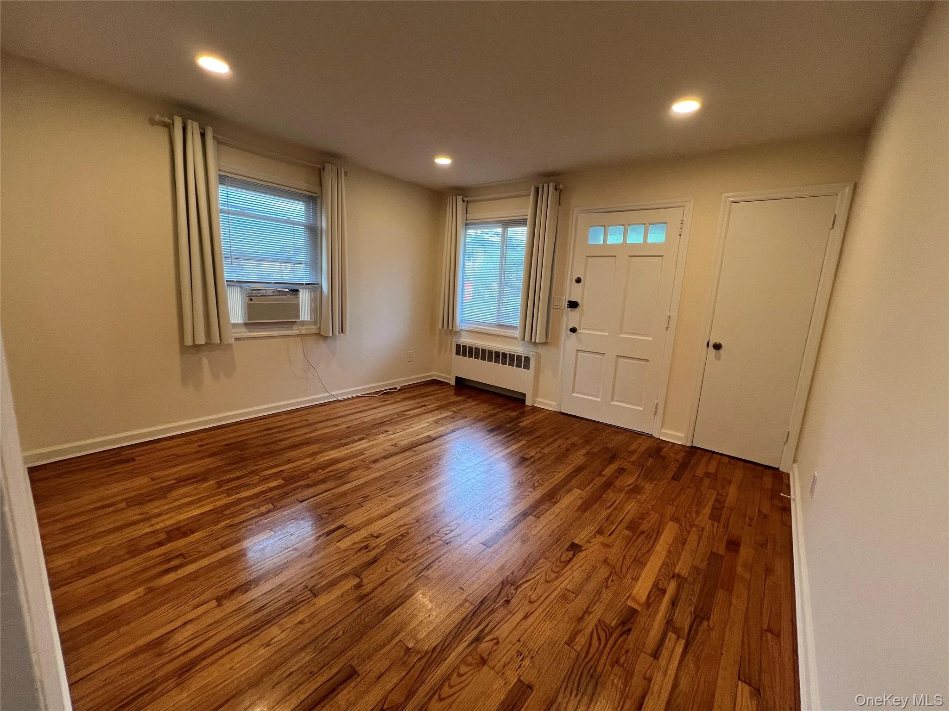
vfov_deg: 89.9
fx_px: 356
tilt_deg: -10.8
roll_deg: -3.5
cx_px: 474
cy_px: 356
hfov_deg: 106.2
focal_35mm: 13
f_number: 1.8
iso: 125
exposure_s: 1/120
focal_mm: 1.57
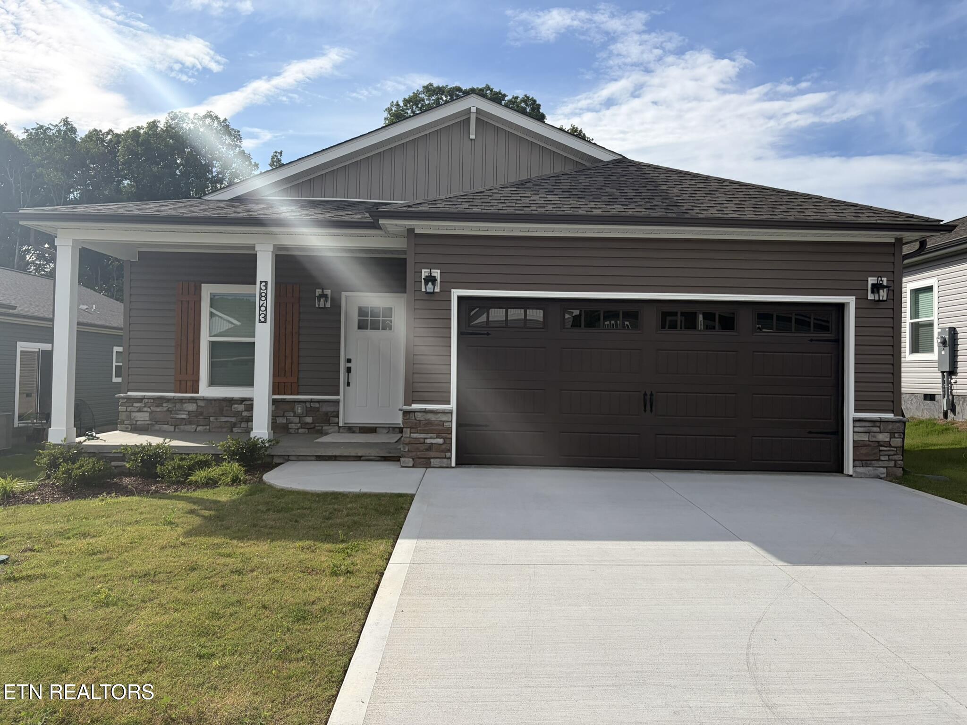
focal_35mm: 26
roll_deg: -0.9
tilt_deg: +1.5
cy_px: 362
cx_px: 484
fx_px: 726
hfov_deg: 67.3
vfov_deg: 53.1
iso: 64
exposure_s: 1/6329
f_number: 1.6
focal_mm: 5.96
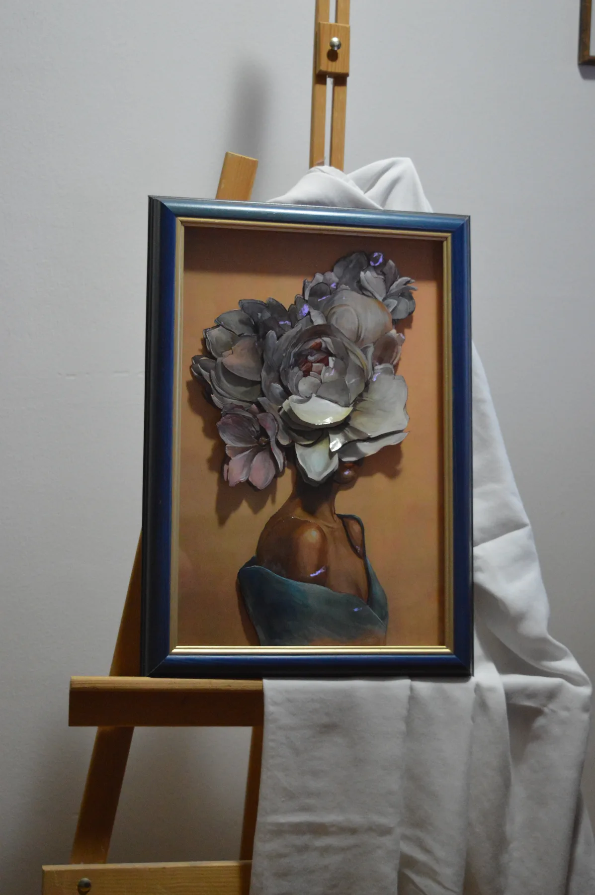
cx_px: 298
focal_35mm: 51
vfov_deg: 38.9
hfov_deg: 26.4
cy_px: 448
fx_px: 1266
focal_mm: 34
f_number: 4.5
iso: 3200
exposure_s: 1/25
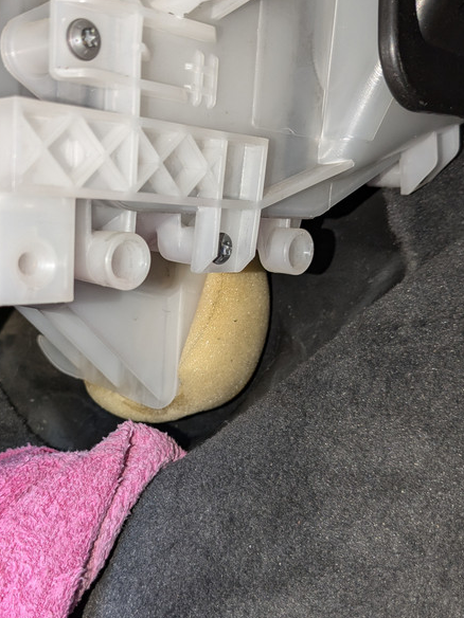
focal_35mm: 37
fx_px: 661
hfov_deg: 38.5
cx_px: 183
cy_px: 327
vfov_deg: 50.1
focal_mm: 4.38
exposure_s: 1/50
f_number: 1.73
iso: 72
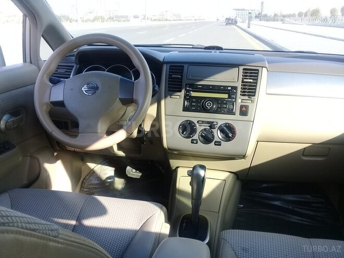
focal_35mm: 31
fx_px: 308
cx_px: 172
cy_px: 129
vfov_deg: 45.4
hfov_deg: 58.4
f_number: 2.2
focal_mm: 3.3
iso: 50
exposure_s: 1/229
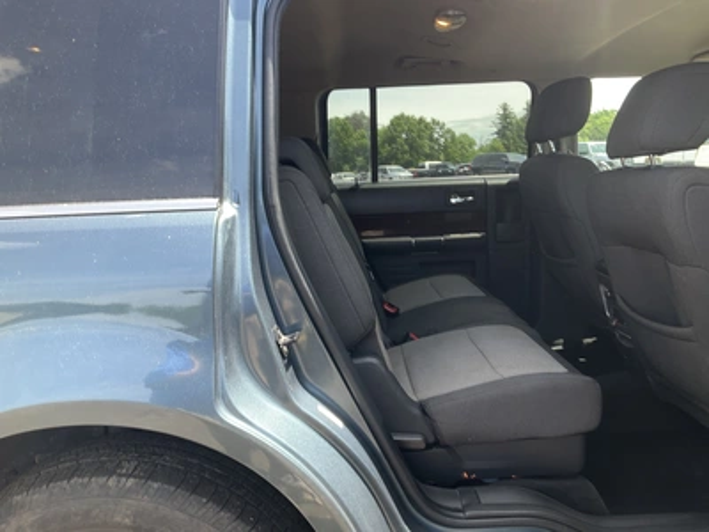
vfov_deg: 48.2
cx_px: 354
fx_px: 594
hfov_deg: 61.7
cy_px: 266
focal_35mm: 29
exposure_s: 1/132
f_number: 1.8
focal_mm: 3
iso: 16
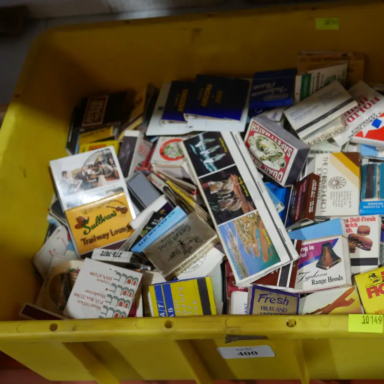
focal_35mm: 52
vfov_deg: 32.8
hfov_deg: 32.6
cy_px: 192
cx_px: 251
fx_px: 653
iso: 500
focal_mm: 22
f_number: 4.7
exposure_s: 1/60
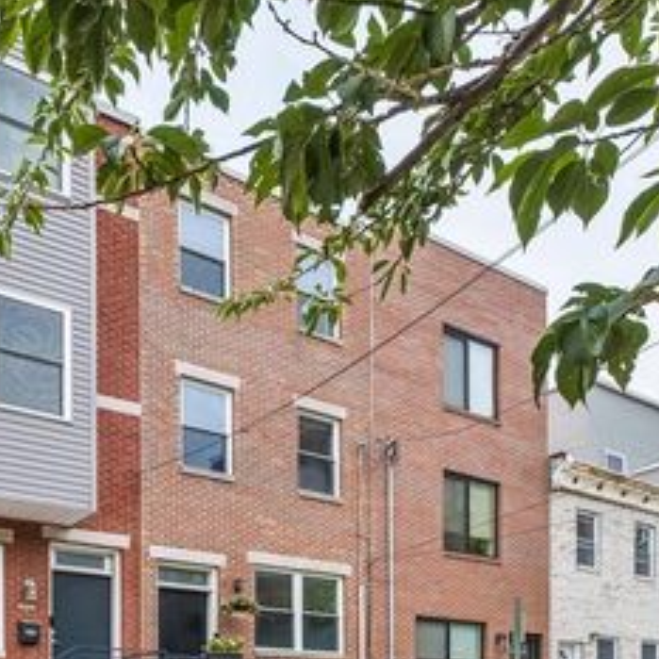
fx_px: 668
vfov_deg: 52.5
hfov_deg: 51.5
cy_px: 324
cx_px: 215
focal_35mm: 31
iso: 400
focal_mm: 11
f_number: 8
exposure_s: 1/320
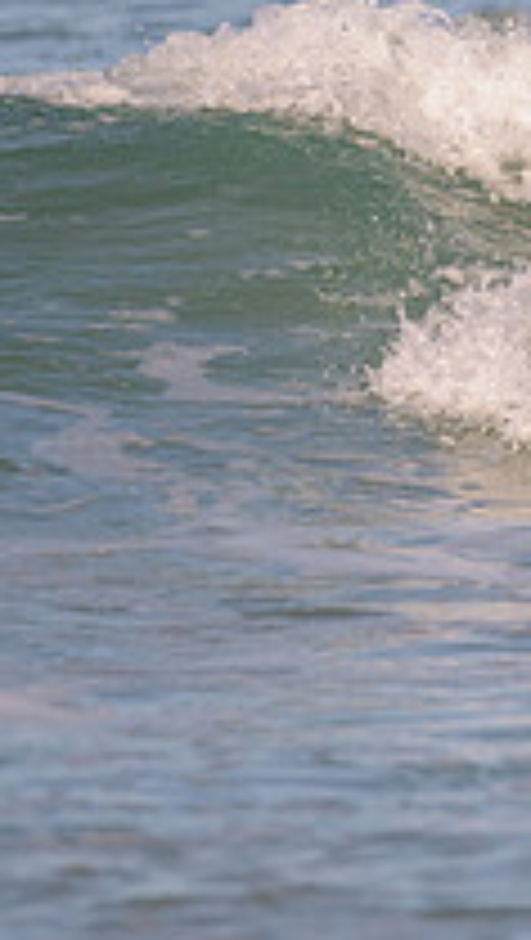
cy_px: -29
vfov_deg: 1.2
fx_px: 44430
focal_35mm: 1780
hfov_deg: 0.7
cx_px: 864
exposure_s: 1/2000
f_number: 5.6
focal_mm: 500
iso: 250
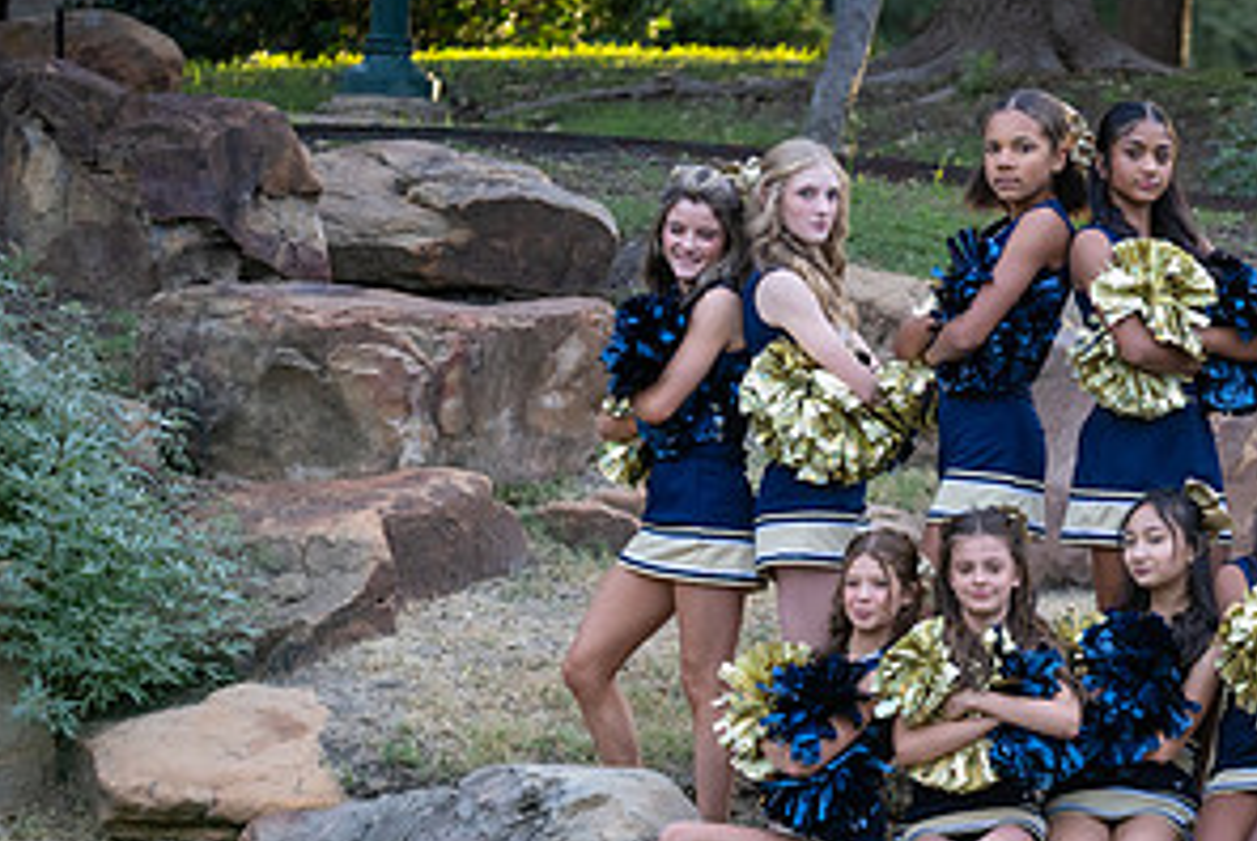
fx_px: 8213
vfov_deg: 5.9
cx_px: 1142
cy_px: 618
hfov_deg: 8.7
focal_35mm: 235
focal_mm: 120
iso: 800
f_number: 4
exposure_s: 1/320
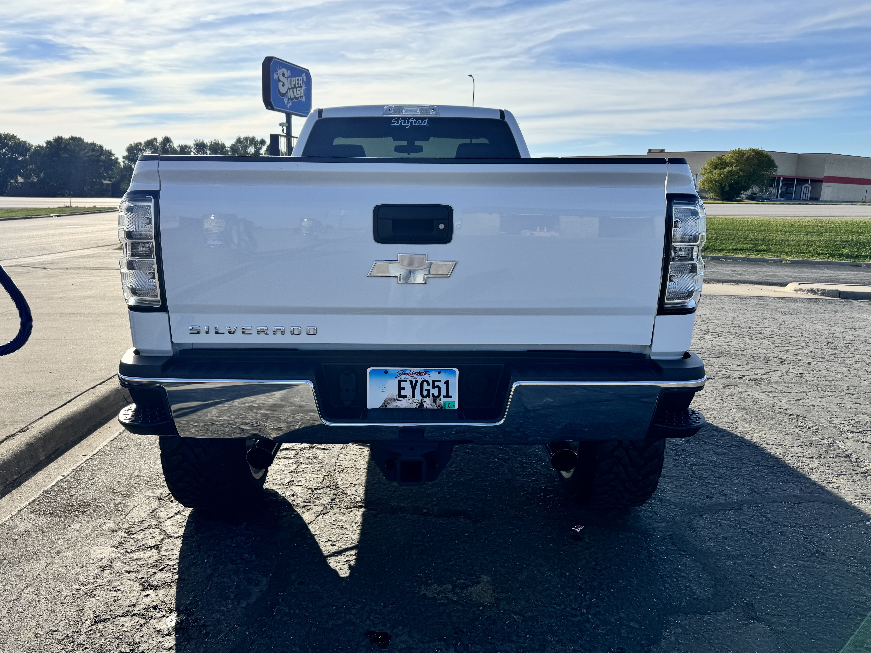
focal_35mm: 26
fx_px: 654
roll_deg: -1.2
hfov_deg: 67.3
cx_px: 413
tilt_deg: -11.7
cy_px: 313
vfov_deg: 53.0
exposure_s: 1/6410
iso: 80
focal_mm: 6.76
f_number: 1.78
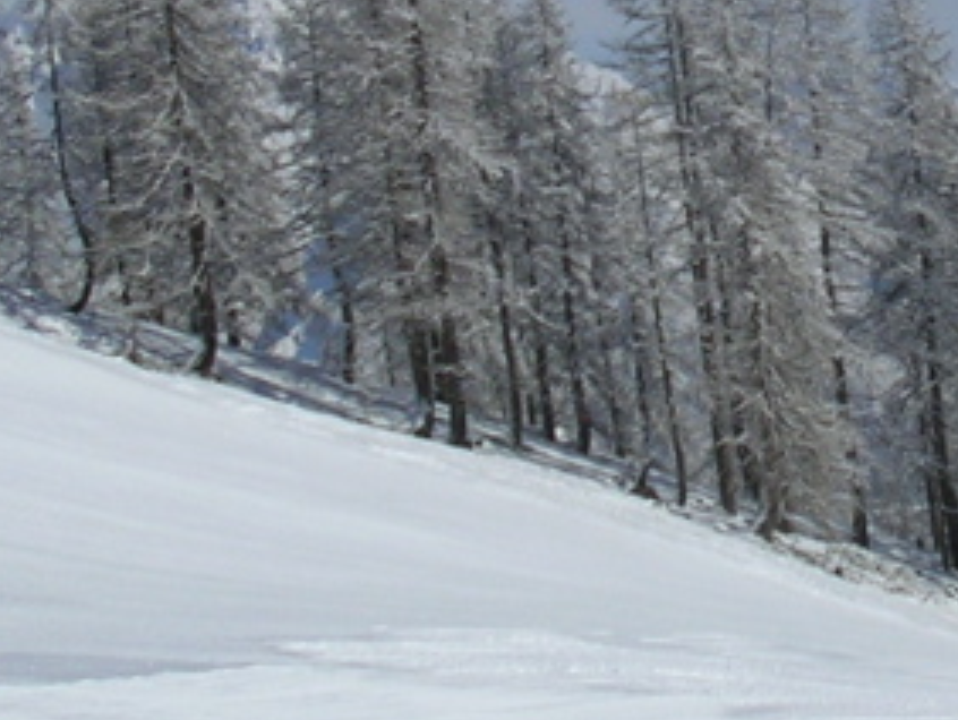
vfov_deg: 13.0
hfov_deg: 17.0
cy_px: 75
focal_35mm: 113
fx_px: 3130
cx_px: 999
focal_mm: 5.8
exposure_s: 1/849
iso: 50
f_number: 5.6
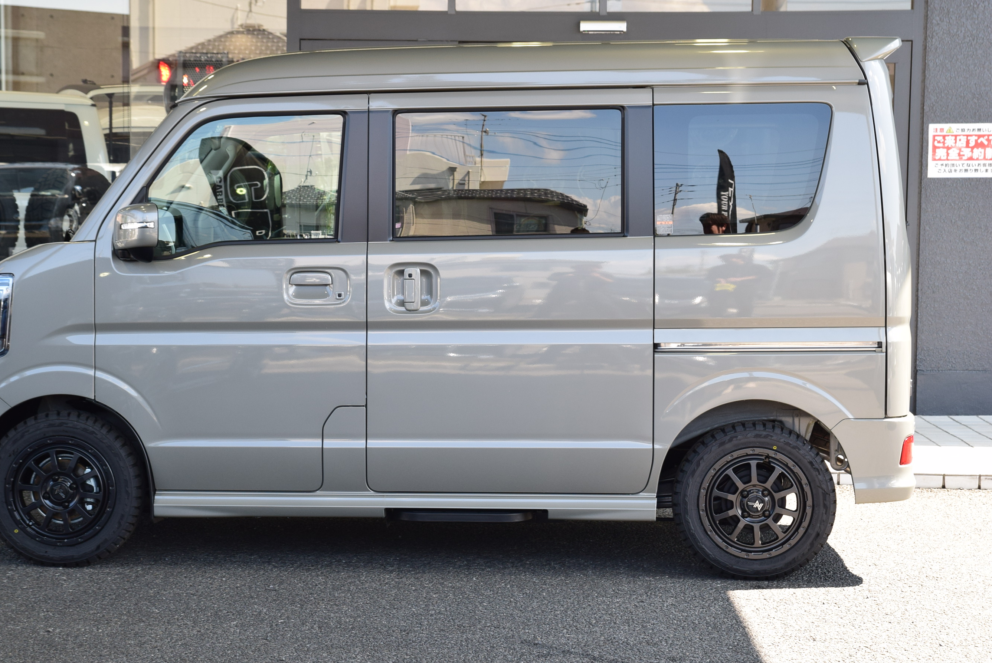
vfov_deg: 18.1
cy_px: 315
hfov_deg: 26.8
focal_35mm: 76
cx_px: 437
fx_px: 2084
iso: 400
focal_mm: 45
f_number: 9
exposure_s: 1/125
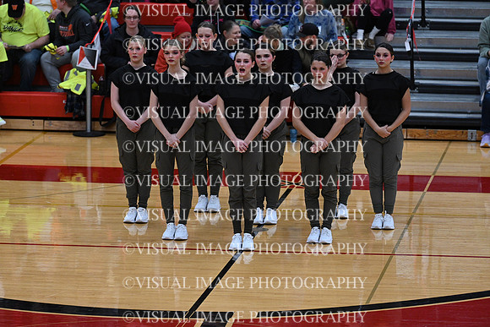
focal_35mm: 200
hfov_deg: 10.3
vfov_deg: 6.9
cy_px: 164
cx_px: 245
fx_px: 2723
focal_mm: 200
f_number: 4
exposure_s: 1/400
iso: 4000
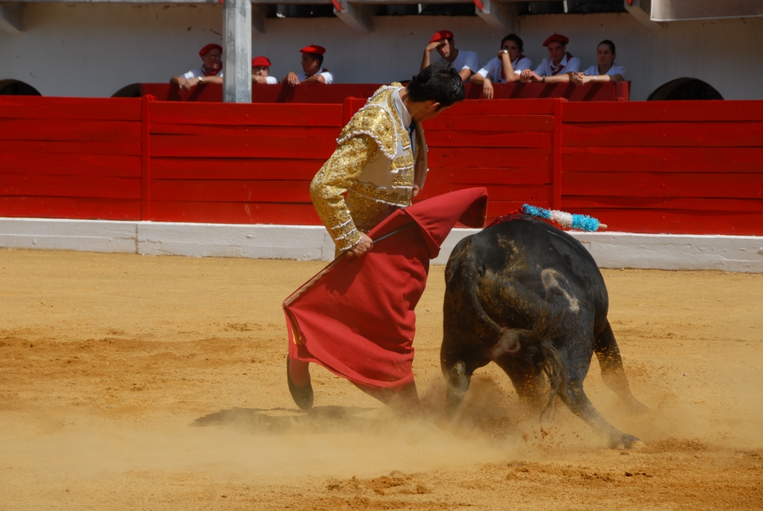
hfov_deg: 12.2
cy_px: 256
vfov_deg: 8.2
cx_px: 382
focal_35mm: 168
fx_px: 3564
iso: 100
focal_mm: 112
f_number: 5.6
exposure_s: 1/350
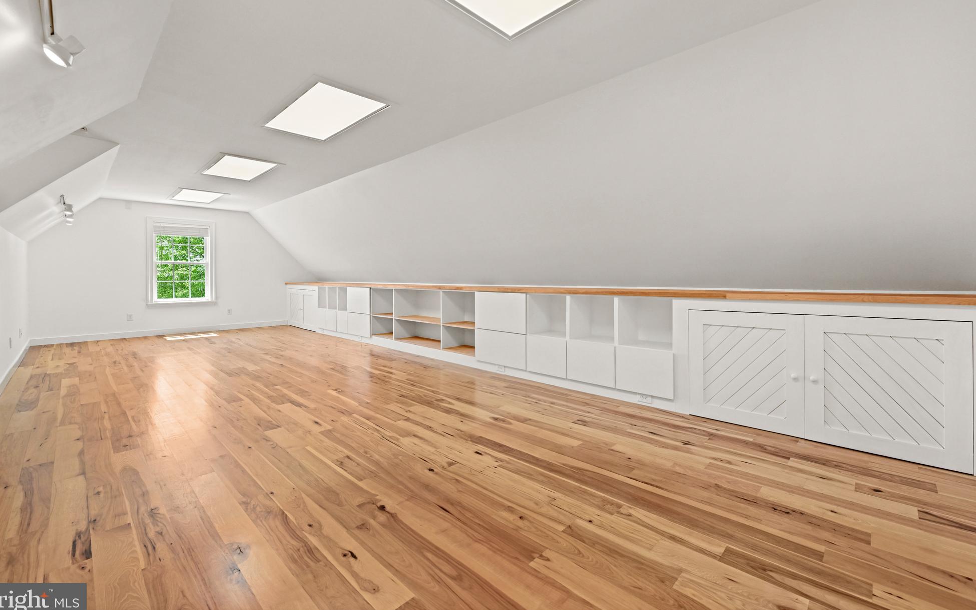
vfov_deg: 74.6
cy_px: 277
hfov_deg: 101.5
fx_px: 399
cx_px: 489
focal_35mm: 15
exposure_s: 1/60
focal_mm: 14
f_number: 6.3
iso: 640
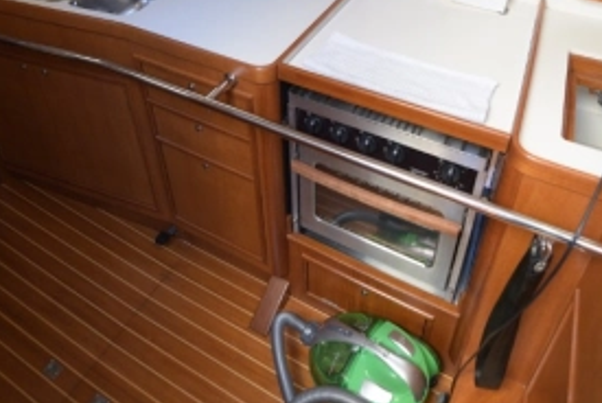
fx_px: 469
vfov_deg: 41.6
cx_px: 328
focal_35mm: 28
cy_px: 19
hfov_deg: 65.3
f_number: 2.8
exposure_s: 1/125
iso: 2000
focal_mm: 14
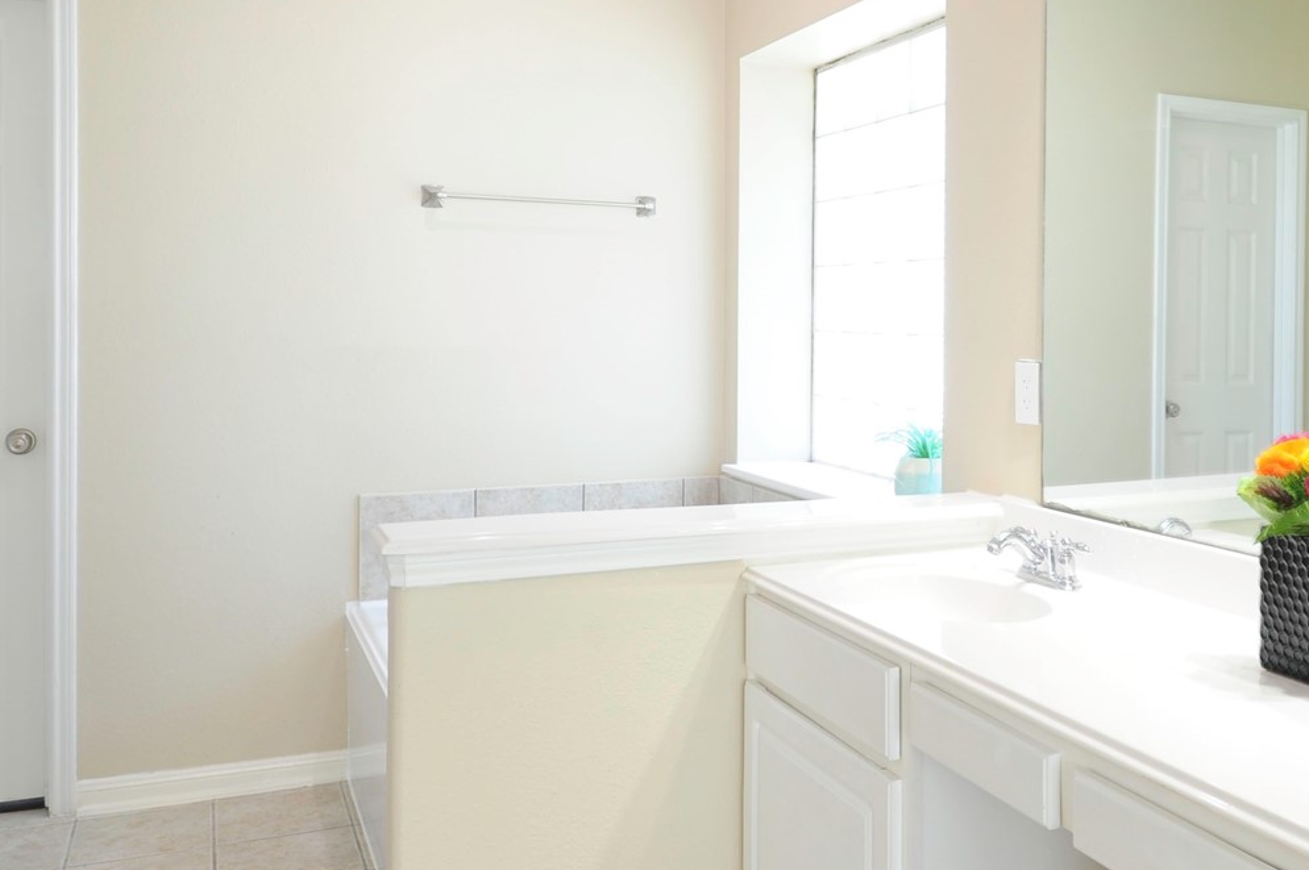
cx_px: 894
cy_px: 324
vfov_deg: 37.6
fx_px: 1272
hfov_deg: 53.2
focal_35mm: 35
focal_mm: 16
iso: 320
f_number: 8
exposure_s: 1/10
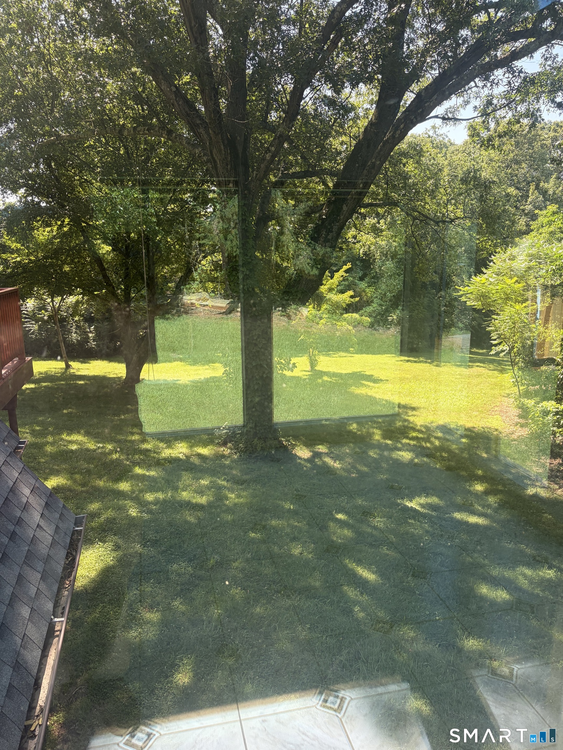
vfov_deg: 67.3
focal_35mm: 26
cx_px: 282
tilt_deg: -11.9
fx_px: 564
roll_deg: +0.8
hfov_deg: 53.1
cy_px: 375
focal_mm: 5.96
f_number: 1.6
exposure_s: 1/320
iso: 50
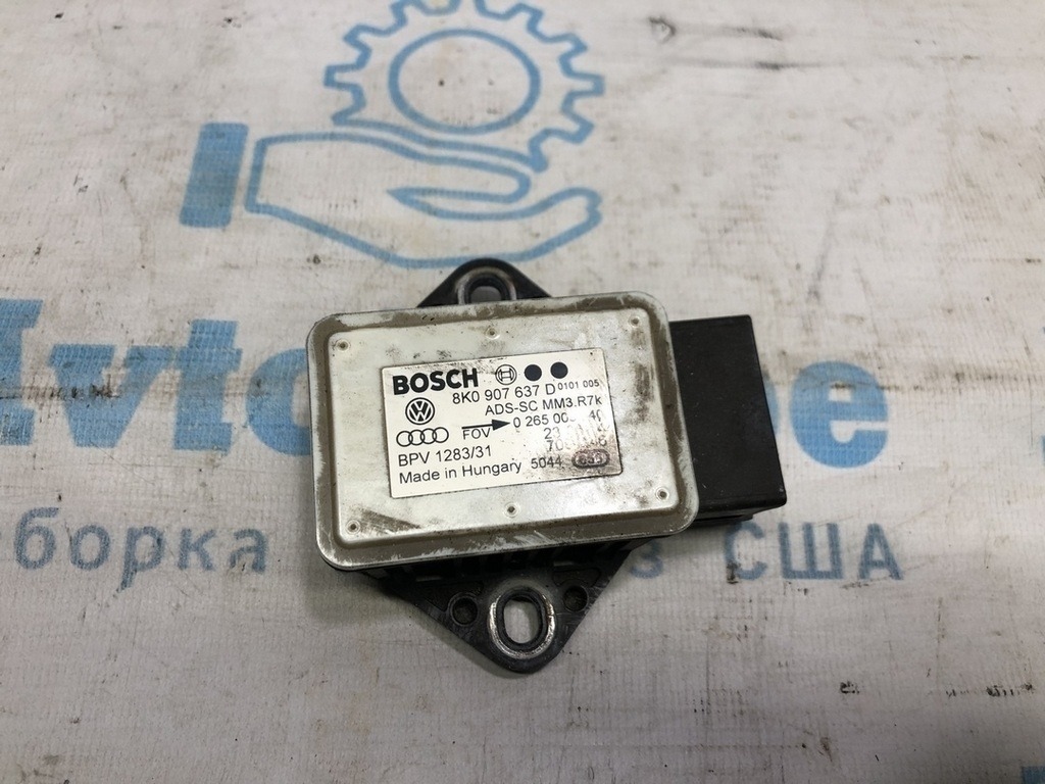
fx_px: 845
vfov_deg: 49.7
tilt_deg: -61.5
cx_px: 522
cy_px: 392
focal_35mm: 28
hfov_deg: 63.4
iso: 40
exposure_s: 1/100
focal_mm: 4
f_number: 1.8
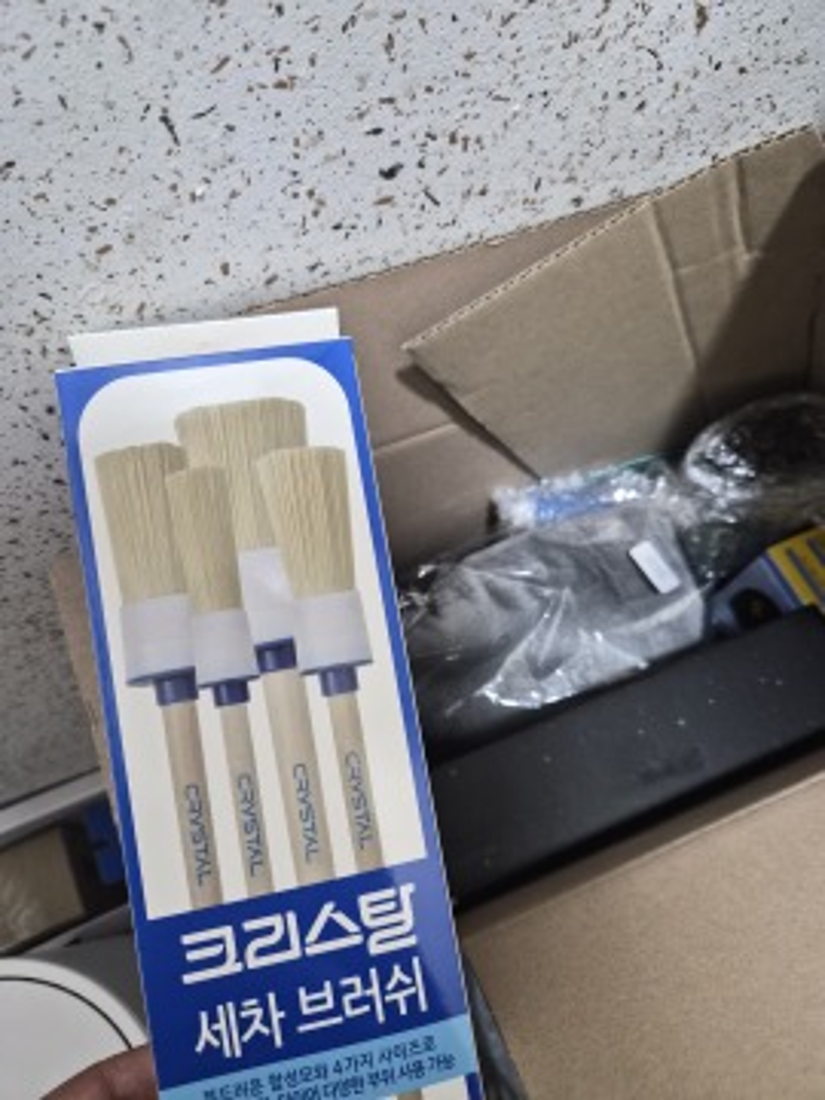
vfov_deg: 73.9
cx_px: 412
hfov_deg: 58.9
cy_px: 550
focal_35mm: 23
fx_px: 731
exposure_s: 1/120
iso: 1000
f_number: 1.8
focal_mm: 5.4
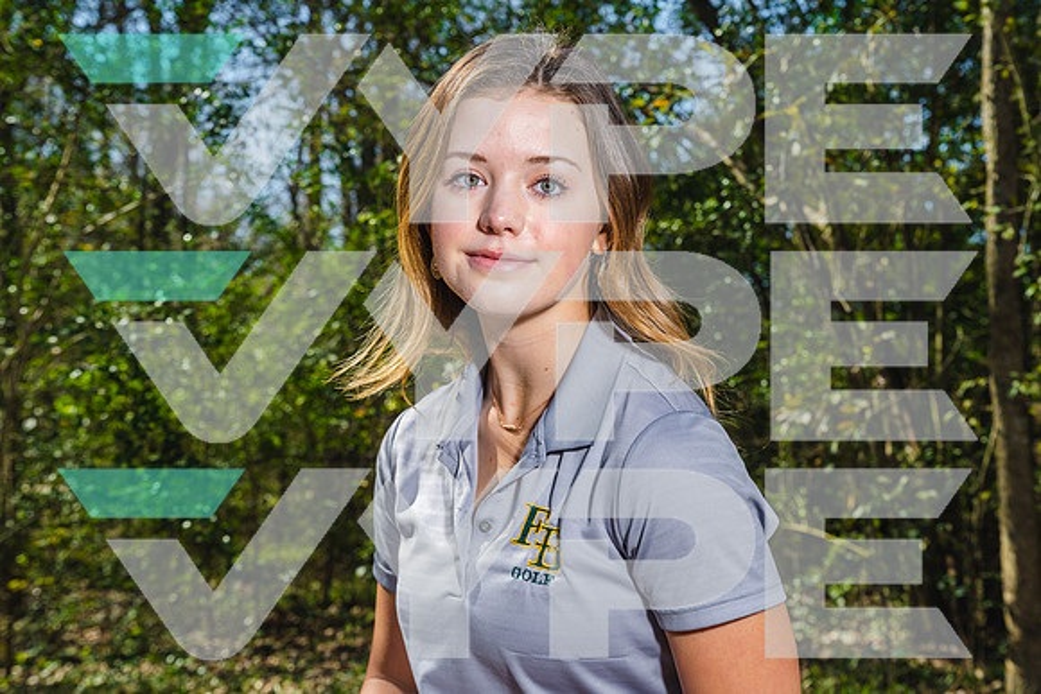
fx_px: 1620
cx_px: 520
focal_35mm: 56
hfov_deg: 35.6
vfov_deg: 24.2
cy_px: 347
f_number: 9
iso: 100
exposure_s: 1/125
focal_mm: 56
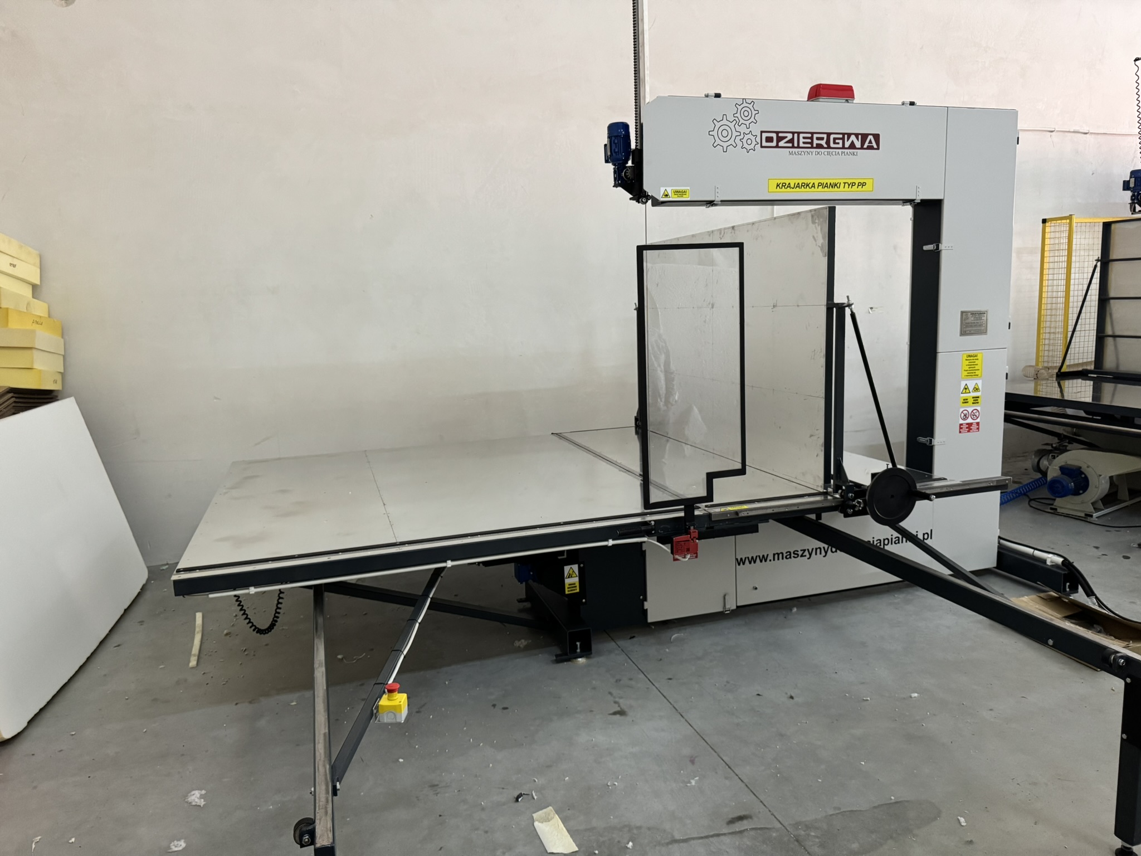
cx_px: 570
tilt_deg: -8.7
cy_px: 428
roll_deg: +2.2
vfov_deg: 56.8
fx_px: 791
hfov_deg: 71.6
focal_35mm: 24
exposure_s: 1/60
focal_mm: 6.76
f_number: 1.78
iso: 500
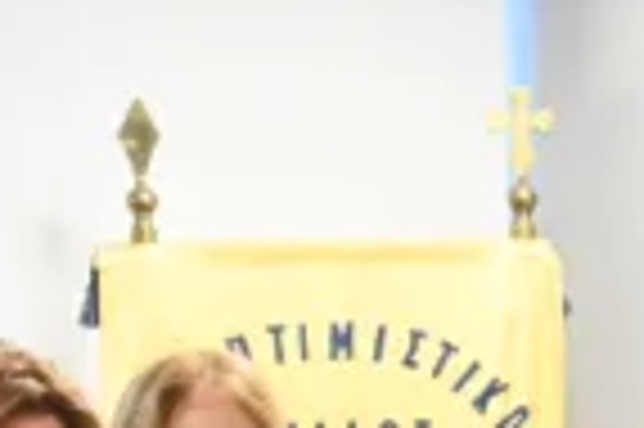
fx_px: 3073
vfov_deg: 7.7
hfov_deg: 12.0
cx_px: 342
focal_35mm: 172
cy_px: 827
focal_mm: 24
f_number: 2.8
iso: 3200
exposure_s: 1/200
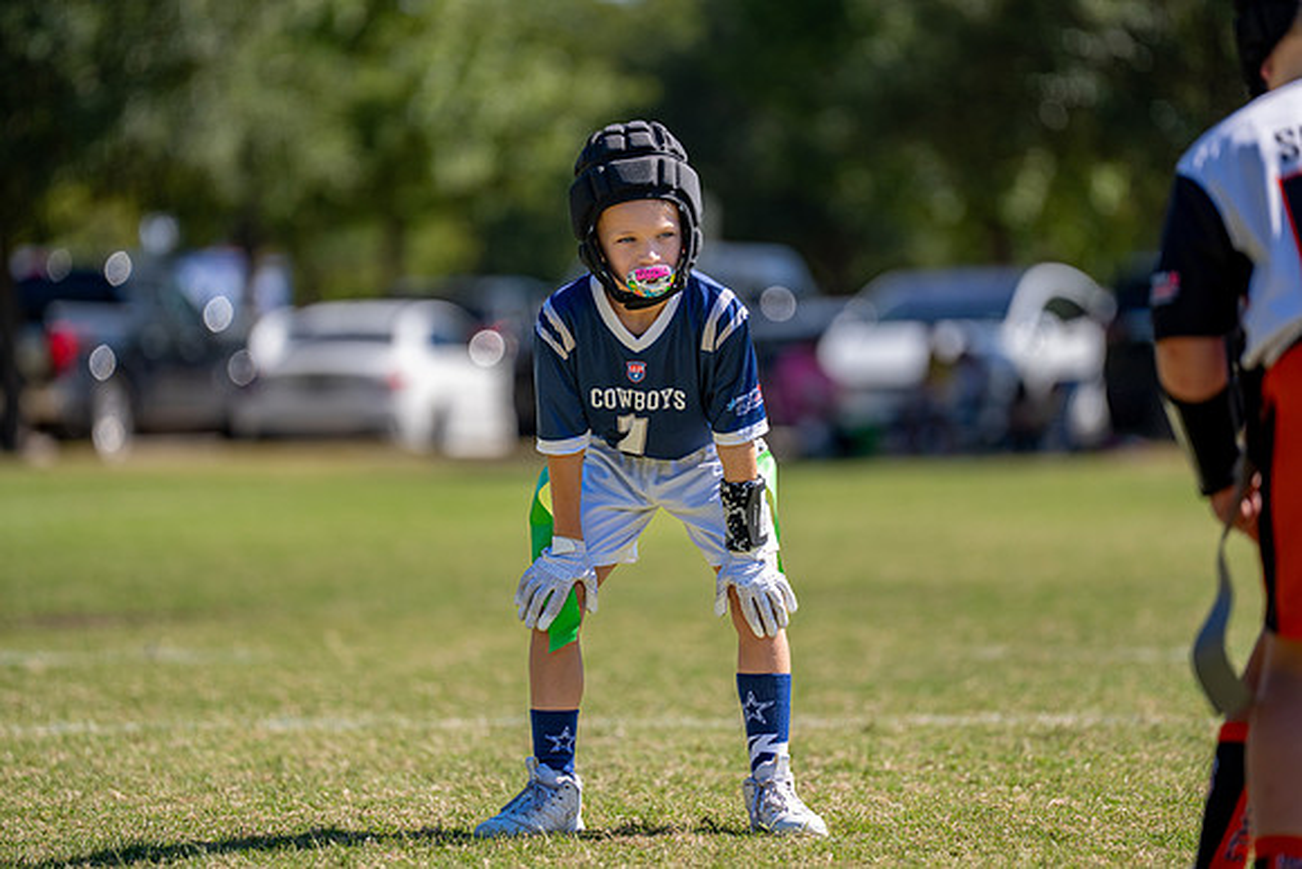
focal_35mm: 220
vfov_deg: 6.2
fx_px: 7972
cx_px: 654
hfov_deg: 9.3
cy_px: 432
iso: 160
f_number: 2.8
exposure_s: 1/2000
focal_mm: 200
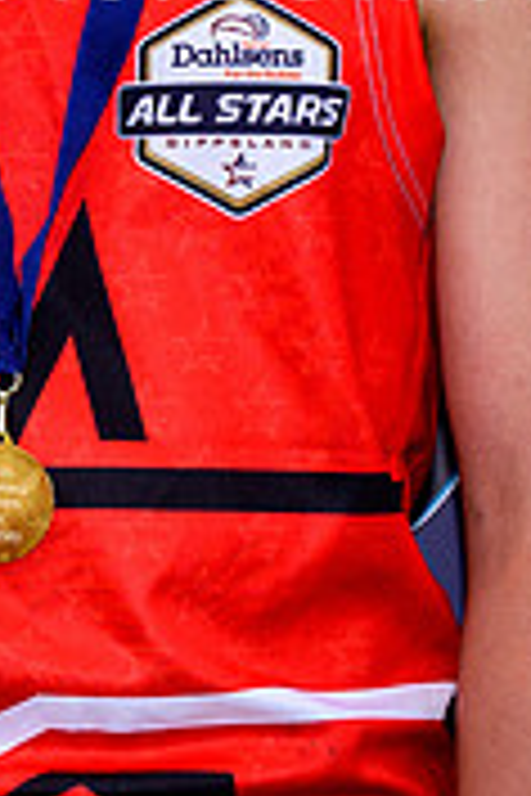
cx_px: 12
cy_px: 193
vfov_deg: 6.3
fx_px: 7190
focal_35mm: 325
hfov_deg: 4.2
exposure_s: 1/160
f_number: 5.6
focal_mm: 38
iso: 100
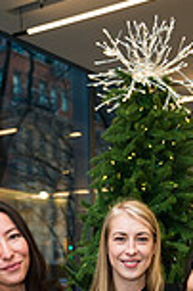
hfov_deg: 16.4
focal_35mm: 83
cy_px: 415
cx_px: 114
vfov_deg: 21.3
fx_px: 669
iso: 400
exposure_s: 1/200
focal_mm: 28
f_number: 3.2
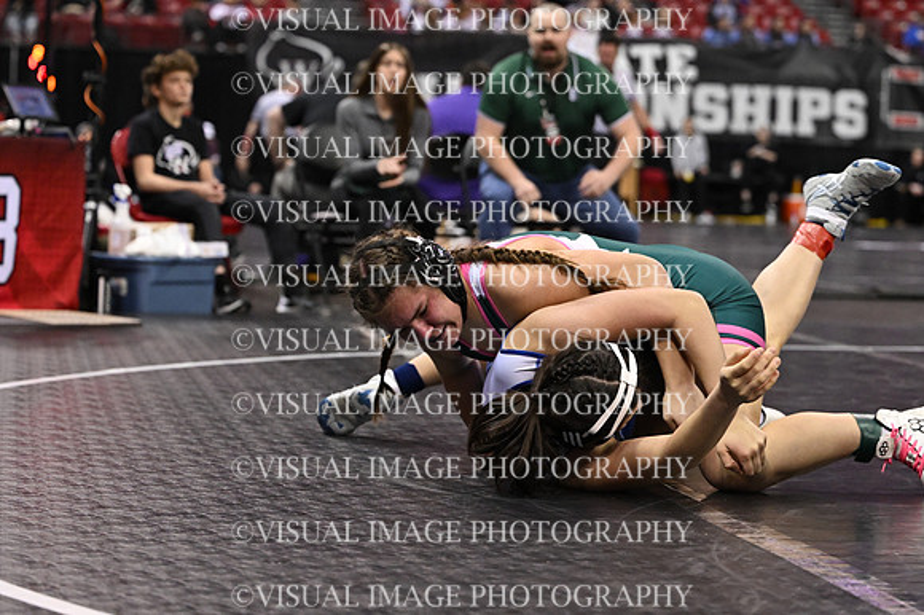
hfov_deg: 19.5
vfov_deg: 13.0
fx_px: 2693
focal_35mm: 105
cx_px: 462
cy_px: 308
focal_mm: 70
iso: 4000
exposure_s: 1/1000
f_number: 3.2
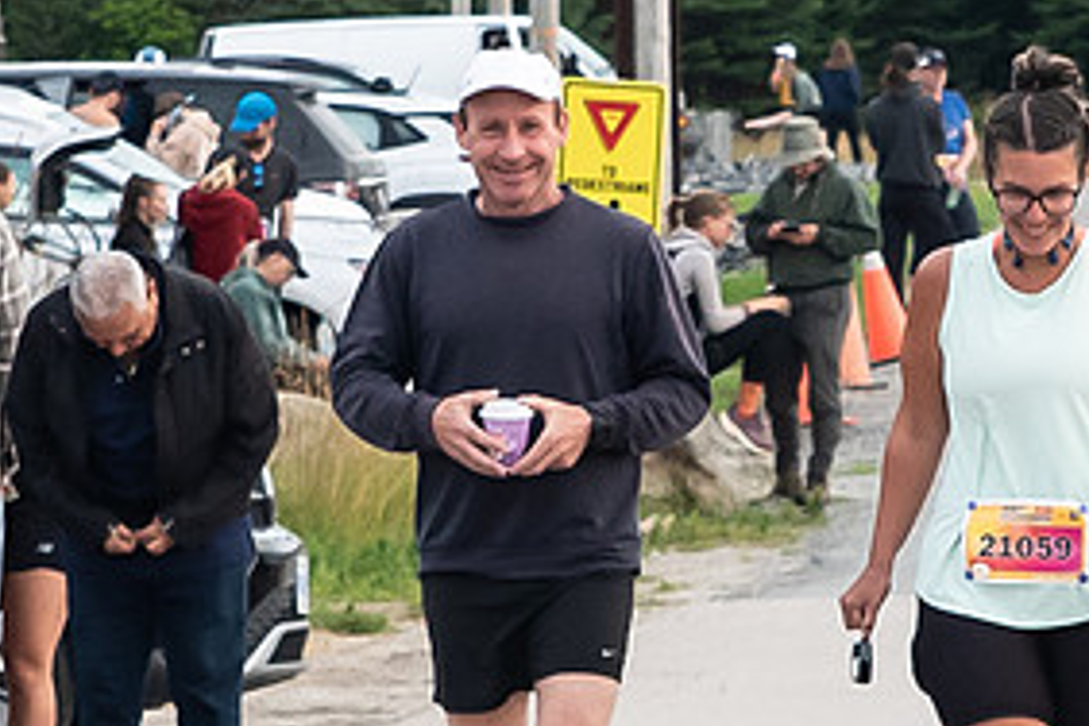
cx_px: 636
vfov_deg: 3.4
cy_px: 475
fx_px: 12250
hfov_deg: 5.1
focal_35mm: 405
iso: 800
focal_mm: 56
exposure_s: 1/250
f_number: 4.5
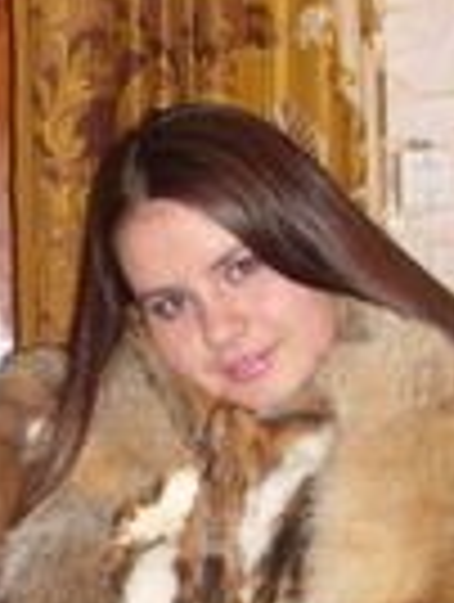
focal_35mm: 104
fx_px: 1813
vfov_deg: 18.5
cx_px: 31
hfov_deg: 14.1
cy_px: 558
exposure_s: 1/30
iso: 200
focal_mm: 6.3
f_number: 3.5
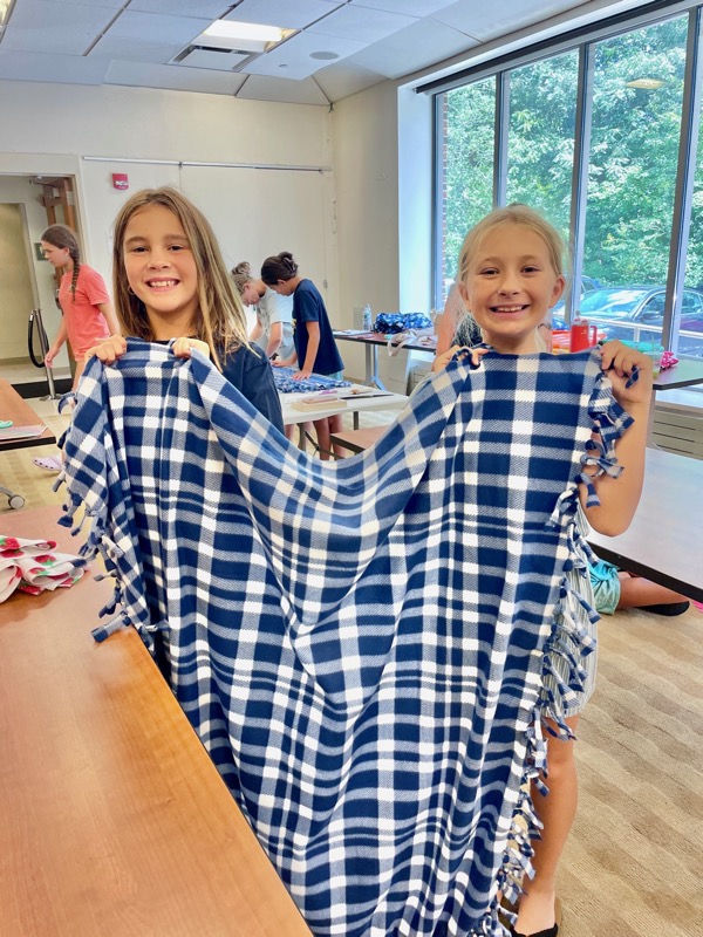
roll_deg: +2.2
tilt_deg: -15.6
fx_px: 704
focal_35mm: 26
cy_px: 468
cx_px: 352
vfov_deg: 67.3
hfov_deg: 53.1
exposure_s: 1/120
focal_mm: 4.2
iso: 80
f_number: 1.6
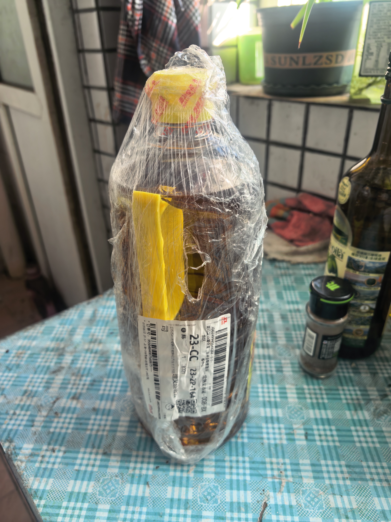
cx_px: 196
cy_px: 261
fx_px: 361
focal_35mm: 24
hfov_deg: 56.8
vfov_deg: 71.6
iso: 50
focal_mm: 6.98
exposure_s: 1/254
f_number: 2
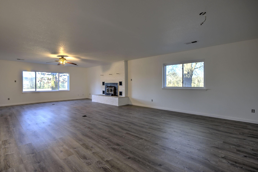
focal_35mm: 17
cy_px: 85
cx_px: 116
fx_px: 119
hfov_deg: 94.4
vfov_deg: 71.8
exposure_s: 1/160
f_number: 3.5
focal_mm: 14.5
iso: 320
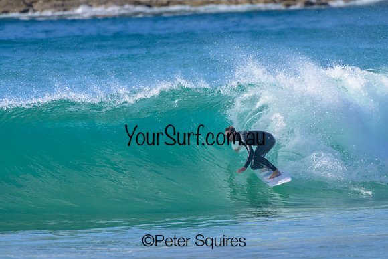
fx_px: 10780
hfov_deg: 2.1
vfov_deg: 1.4
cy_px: 130
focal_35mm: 1000
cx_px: 194
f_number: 11
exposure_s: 1/2000
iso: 1600
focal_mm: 1000
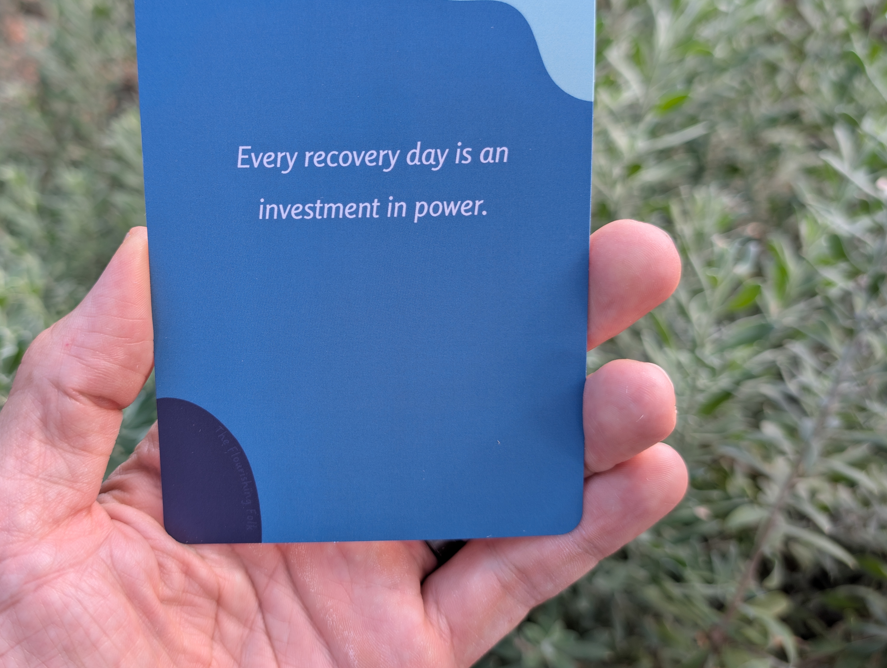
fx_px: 847
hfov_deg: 55.0
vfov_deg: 42.9
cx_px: 363
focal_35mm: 33
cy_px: 275
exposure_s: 1/77.4
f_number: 1.68
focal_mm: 6.9
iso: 20
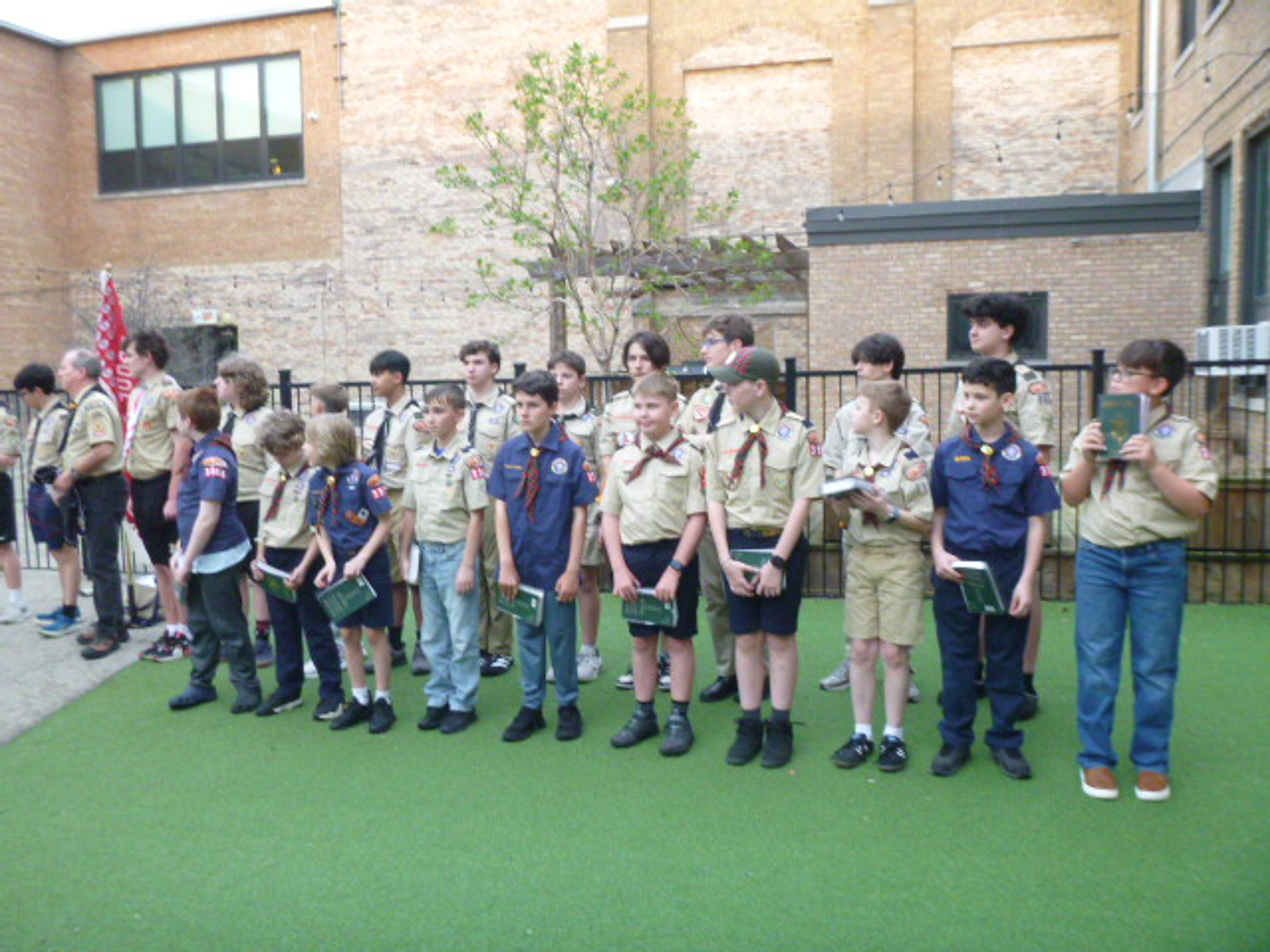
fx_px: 1137
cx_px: 635
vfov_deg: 45.4
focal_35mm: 31
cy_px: 476
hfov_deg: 58.4
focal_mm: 5.5
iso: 400
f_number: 4.2
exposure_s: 1/40
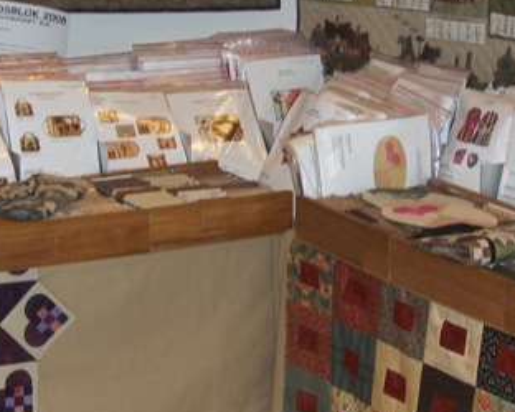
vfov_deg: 14.3
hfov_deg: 17.7
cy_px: 137
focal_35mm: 108
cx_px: 330
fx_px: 1647
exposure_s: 1/60
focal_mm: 7.4
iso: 100
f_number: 3.6
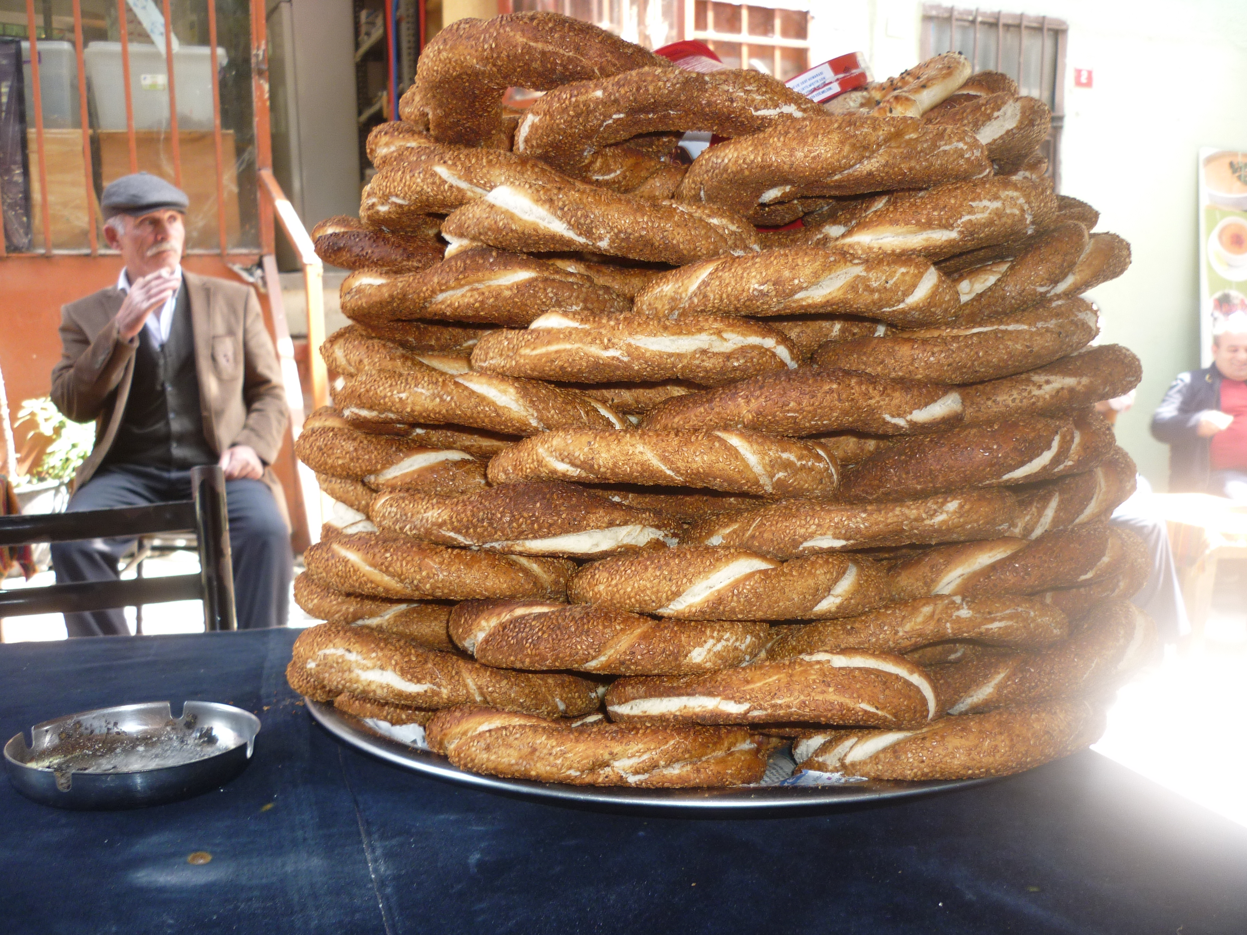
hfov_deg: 55.4
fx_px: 1189
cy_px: 468
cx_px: 624
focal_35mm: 33
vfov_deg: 42.9
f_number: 2.8
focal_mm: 5.5
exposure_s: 1/30
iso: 100
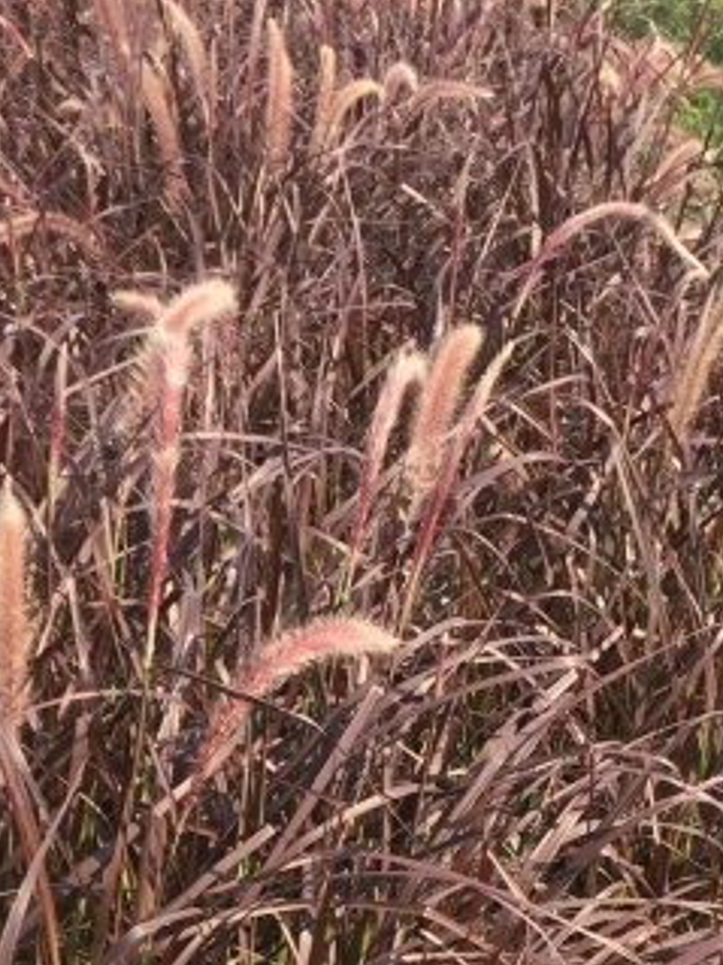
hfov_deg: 15.0
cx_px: 21
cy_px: 1106
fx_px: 2703
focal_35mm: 97
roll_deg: +5.3
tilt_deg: -25.5
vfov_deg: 19.3
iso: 32
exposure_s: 1/694
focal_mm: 4.15
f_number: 2.2
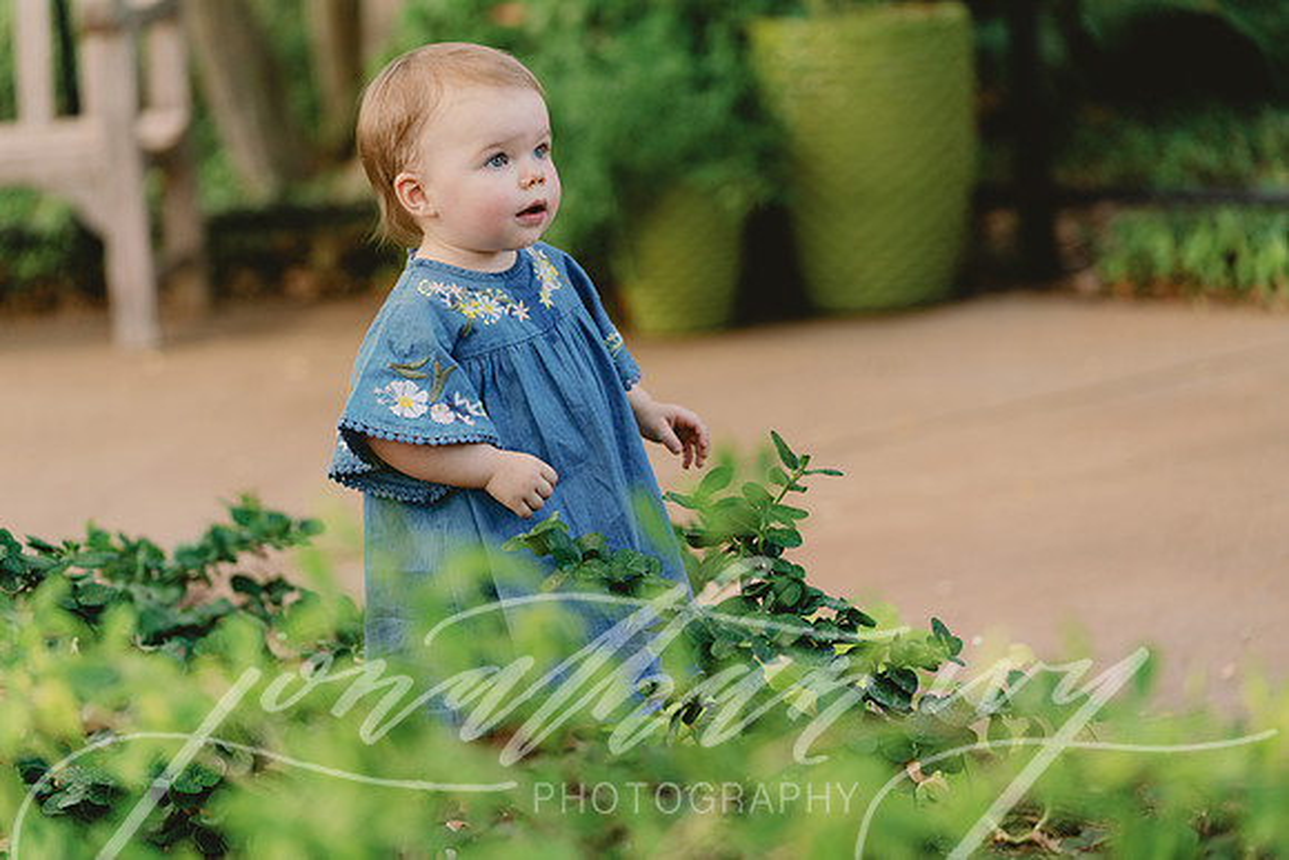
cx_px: 644
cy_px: 430
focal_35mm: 126
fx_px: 4512
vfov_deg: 10.9
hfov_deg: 16.3
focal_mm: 126
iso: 400
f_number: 3.2
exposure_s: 1/125
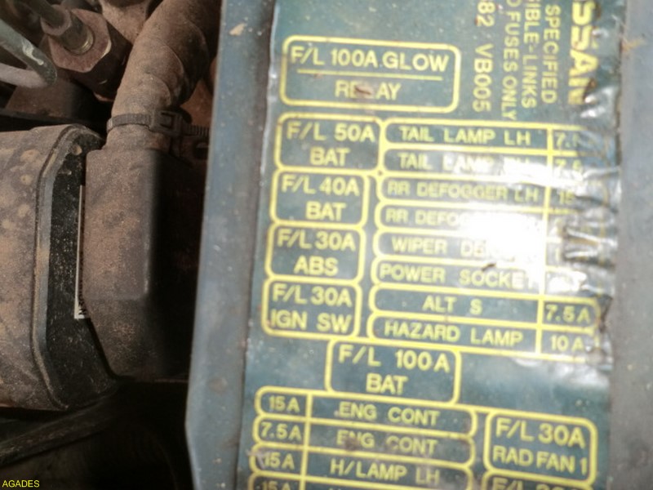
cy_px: 245
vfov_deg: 51.4
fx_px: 509
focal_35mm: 27
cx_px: 326
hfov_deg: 65.3
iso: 64
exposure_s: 1/60
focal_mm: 4.9
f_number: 3.2
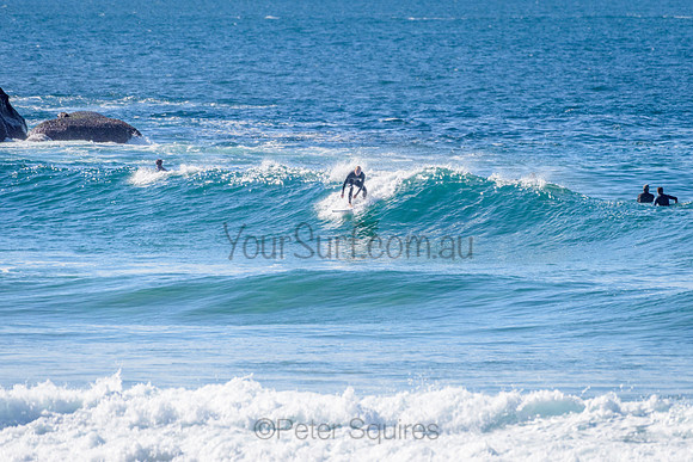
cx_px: 403
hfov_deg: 3.4
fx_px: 11808
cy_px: 182
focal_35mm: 613
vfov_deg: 2.2
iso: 560
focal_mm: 500
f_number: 5.6
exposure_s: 1/8000
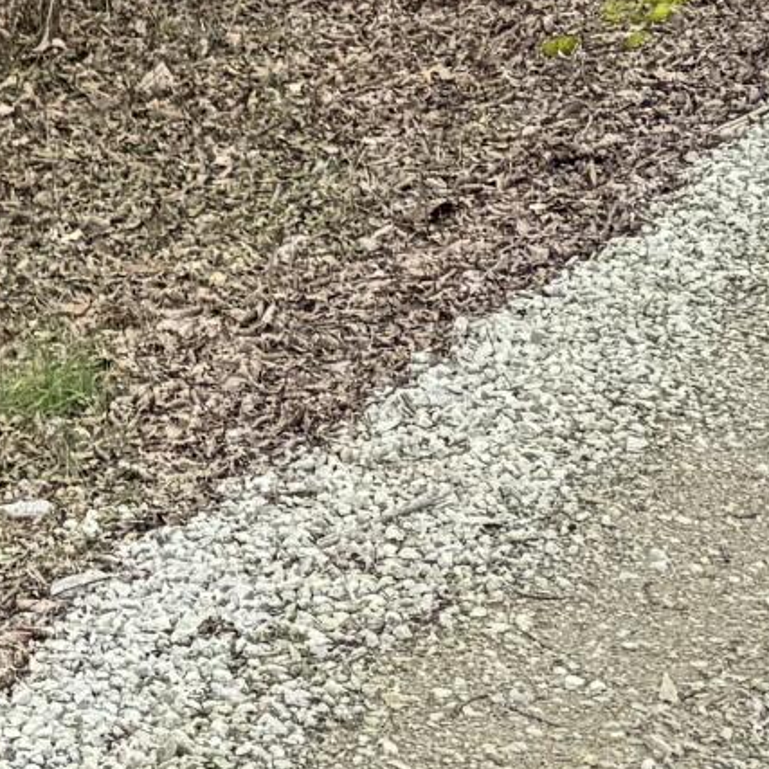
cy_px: -1187
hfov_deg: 10.4
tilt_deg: +10.4
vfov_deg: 10.0
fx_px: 3745
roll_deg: -2.7
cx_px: -978
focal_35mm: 149
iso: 80
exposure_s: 1/678
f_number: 1.78
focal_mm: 6.86
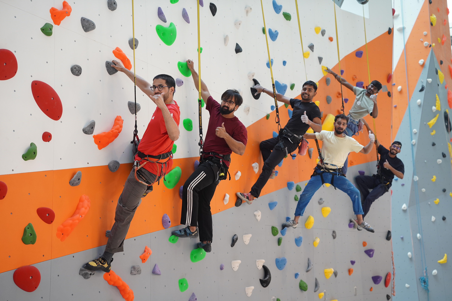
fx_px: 628
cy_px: 150
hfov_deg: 39.6
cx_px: 226
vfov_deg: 27.0
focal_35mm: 50
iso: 1250
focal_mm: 50
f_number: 3.2
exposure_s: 1/160
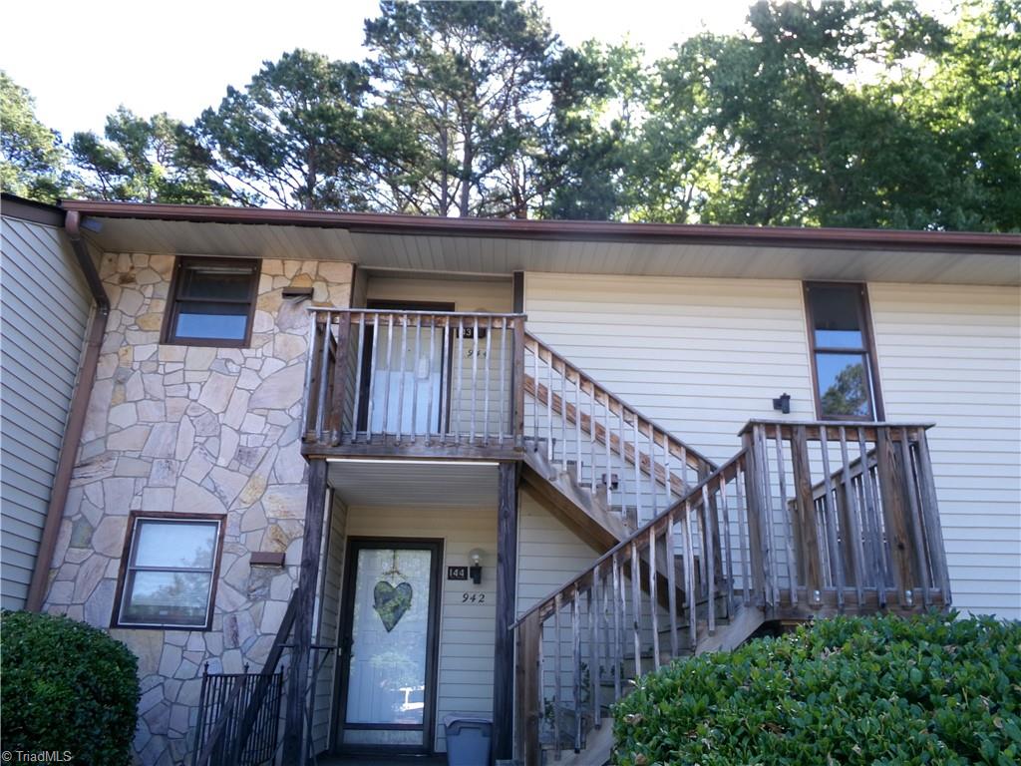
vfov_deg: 49.7
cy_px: 383
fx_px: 826
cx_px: 510
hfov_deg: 63.4
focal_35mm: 28
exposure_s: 1/105
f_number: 3.8
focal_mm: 5
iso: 100
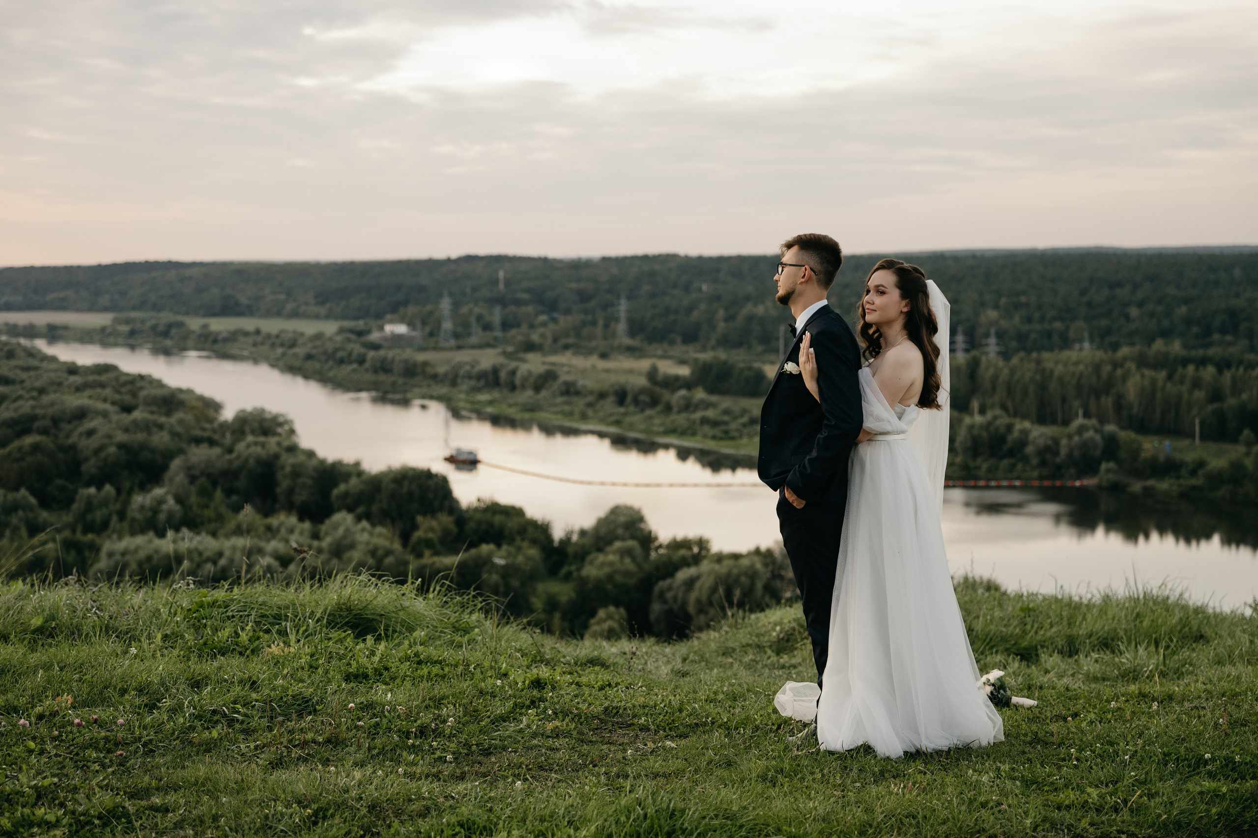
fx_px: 1887
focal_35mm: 54
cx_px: 629
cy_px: 419
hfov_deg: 36.9
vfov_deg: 25.1
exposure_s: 1/1000
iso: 640
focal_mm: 54
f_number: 2.8
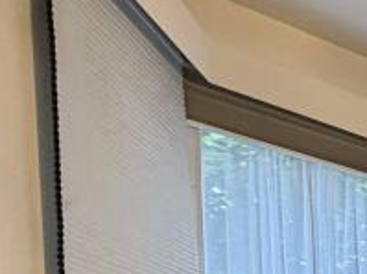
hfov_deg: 17.8
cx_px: 751
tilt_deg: -4.4
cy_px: 502
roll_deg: -0.9
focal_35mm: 72
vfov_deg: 16.7
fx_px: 763
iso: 320
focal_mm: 2.22
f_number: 2.2
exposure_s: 1/50
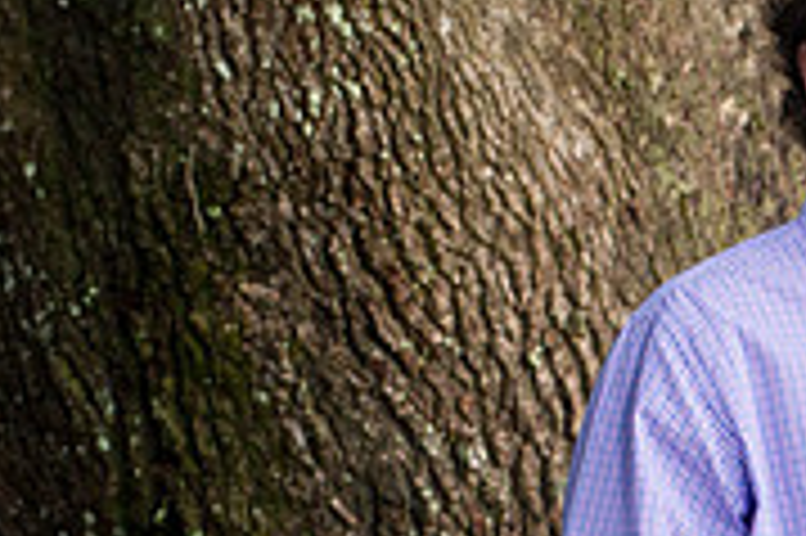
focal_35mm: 405
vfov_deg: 3.4
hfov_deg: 5.1
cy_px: 563
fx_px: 9059
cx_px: 1225
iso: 800
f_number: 5.6
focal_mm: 125
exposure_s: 1/160
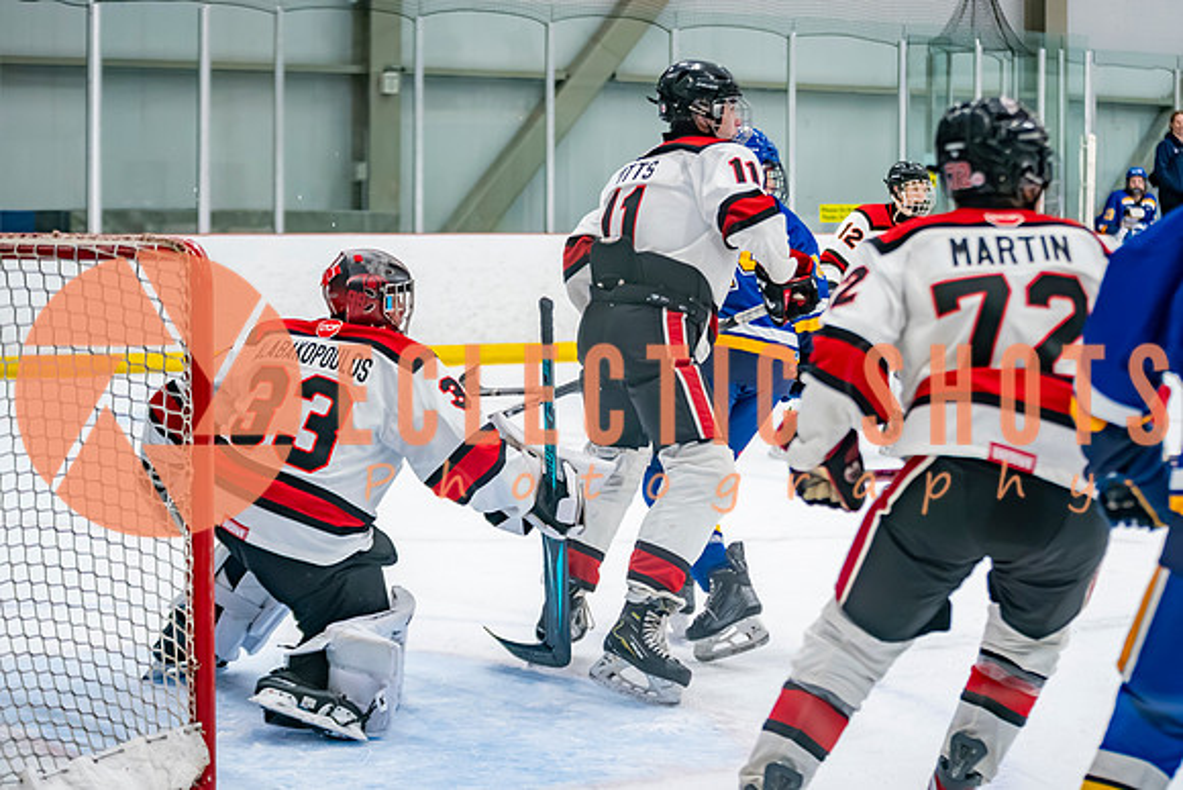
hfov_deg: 23.1
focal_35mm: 88
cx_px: 712
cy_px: 315
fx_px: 2883
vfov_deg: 15.6
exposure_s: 1/640
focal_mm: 70
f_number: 2.8
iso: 4000
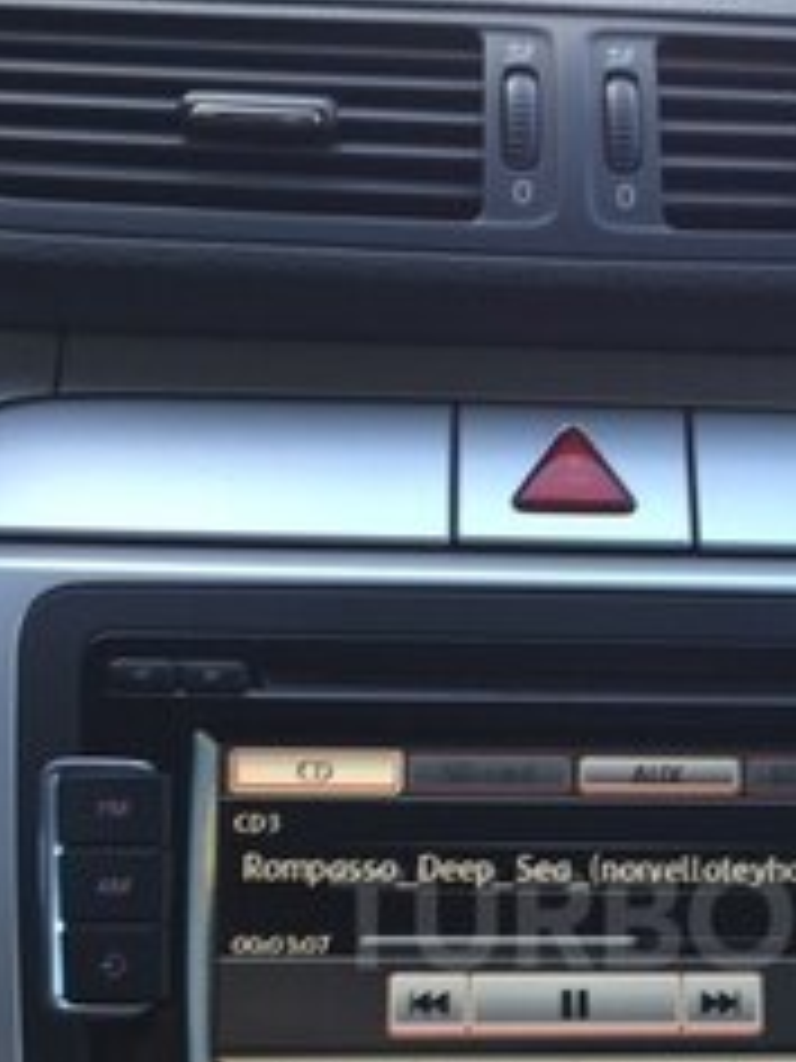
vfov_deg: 30.5
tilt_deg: -23.7
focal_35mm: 61
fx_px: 1870
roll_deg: -0.2
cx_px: 675
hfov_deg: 23.5
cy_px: 918
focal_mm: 4.15
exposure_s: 1/50
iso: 32
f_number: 2.2
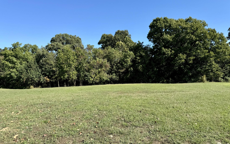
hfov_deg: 70.4
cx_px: 113
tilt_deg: -3.6
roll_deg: +2.0
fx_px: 163
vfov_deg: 47.5
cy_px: 82
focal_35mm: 26
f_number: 1.78
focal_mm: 6.76
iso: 80
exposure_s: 1/2604
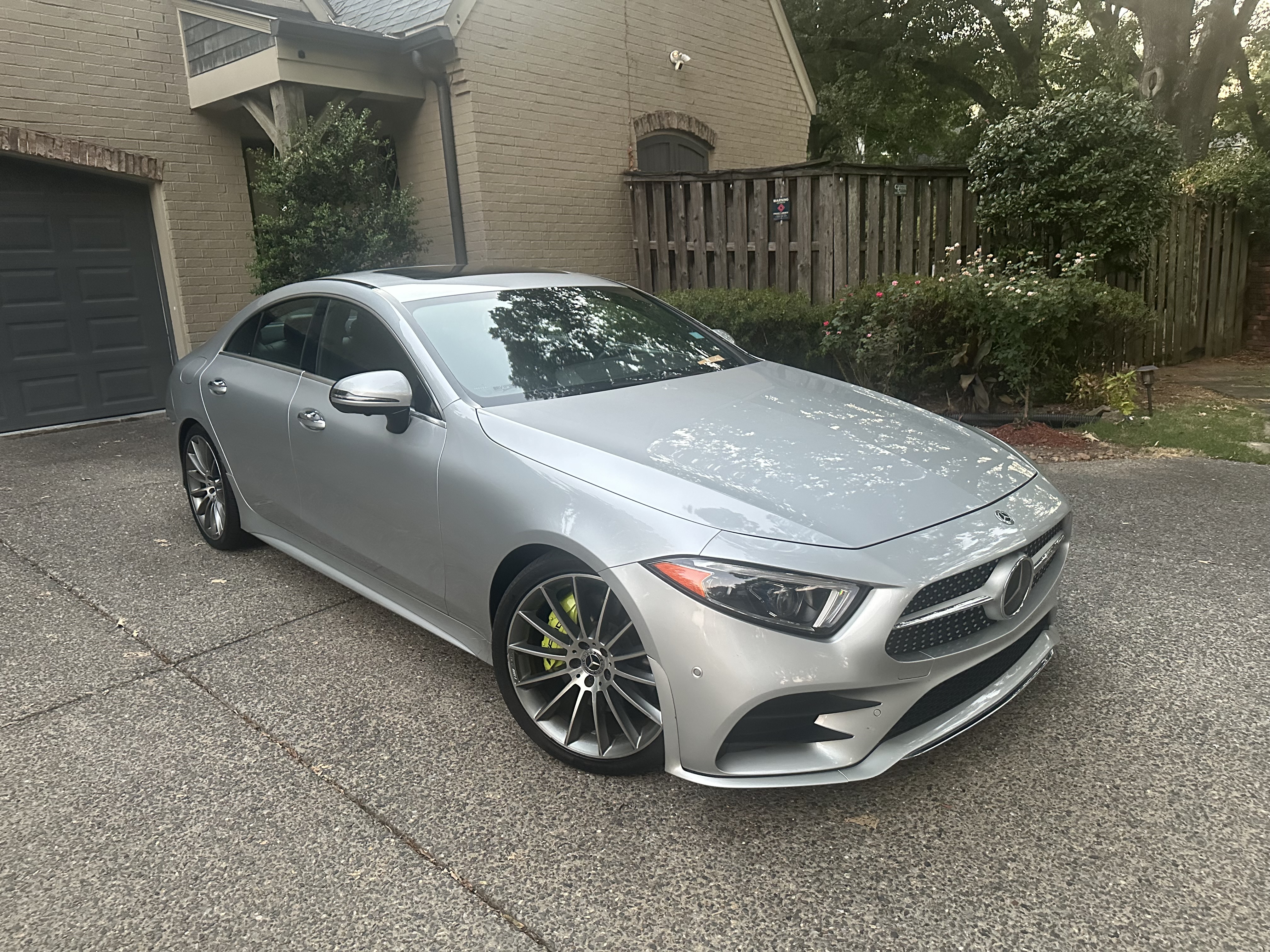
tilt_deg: -10.9
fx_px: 881
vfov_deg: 56.8
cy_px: 476
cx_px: 635
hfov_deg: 71.6
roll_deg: +4.4
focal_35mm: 24
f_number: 1.78
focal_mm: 6.86
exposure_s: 1/60
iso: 800
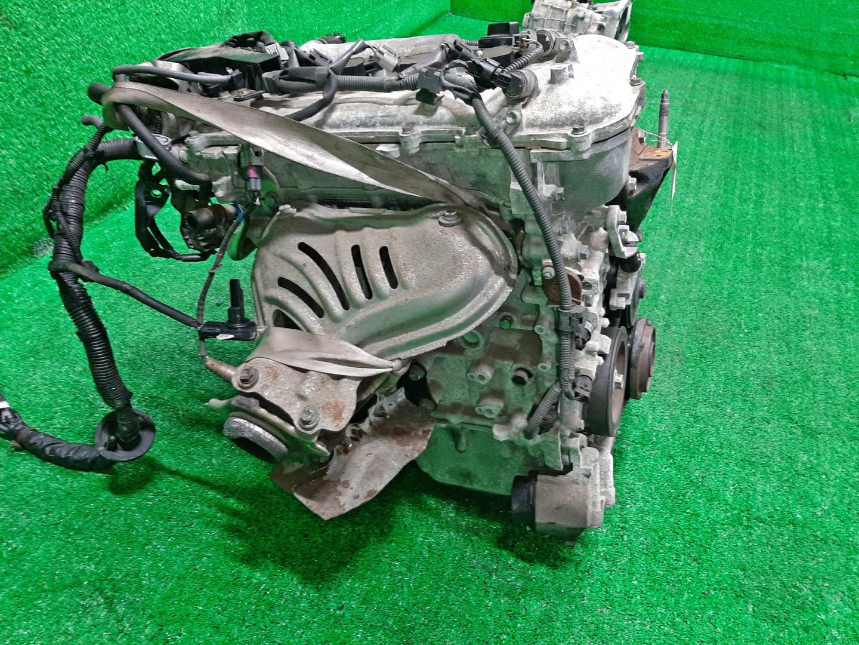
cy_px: 322
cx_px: 430
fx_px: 645
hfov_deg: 67.3
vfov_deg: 53.1
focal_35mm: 26
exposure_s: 1/50
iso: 217
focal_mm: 3.93
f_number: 1.7
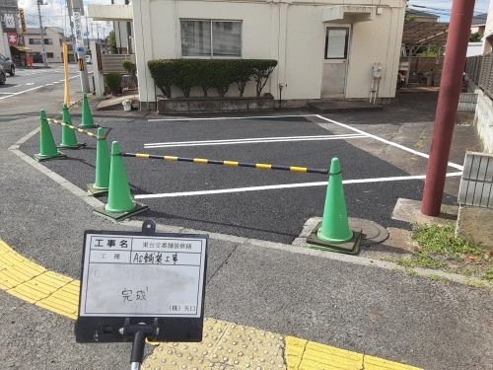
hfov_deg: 65.3
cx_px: 246
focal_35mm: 27
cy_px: 185
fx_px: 385
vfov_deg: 51.4
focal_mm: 2.91
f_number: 1.9
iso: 40
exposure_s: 1/1475
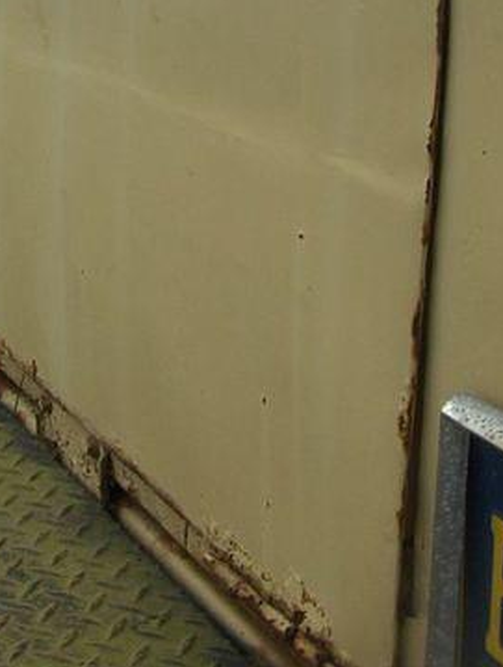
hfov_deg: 20.2
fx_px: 1408
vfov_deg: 26.1
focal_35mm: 73
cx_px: 217
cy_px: 134
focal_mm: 6.5
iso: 100
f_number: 5.09
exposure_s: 1/308
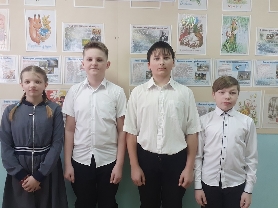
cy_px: 104
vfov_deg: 51.4
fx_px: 217
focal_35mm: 27
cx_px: 139
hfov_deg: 65.3
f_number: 1.9
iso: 100
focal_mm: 3.6
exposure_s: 1/50
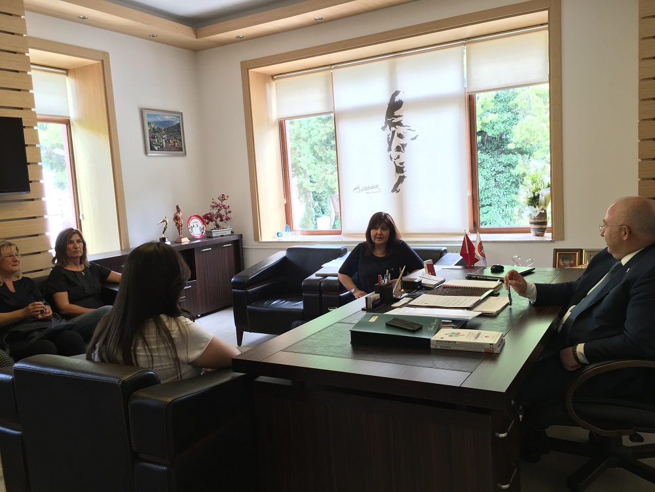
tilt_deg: -4.5
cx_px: 328
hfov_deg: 61.7
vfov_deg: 48.2
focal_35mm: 29
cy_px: 246
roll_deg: +3.5
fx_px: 549
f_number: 2.2
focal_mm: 4.15
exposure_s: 1/33
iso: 50
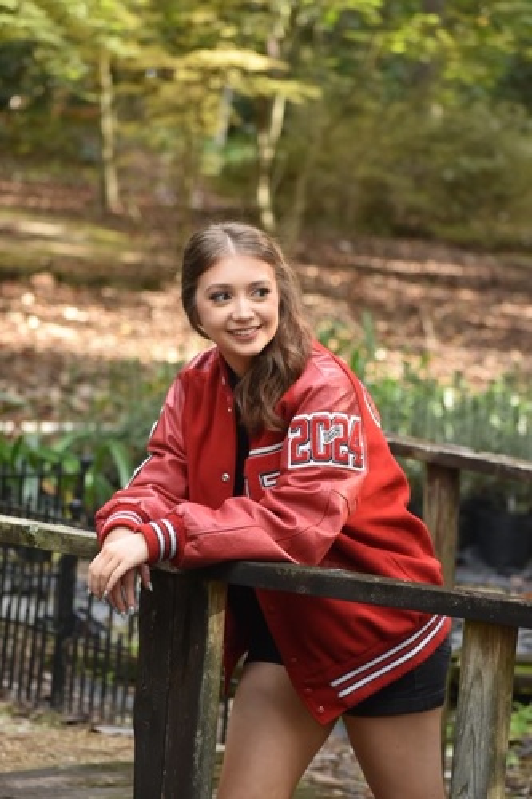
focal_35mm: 168
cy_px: 400
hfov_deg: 8.2
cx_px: 266
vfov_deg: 12.2
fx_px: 3726
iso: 800
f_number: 4.8
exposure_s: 1/320
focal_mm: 112
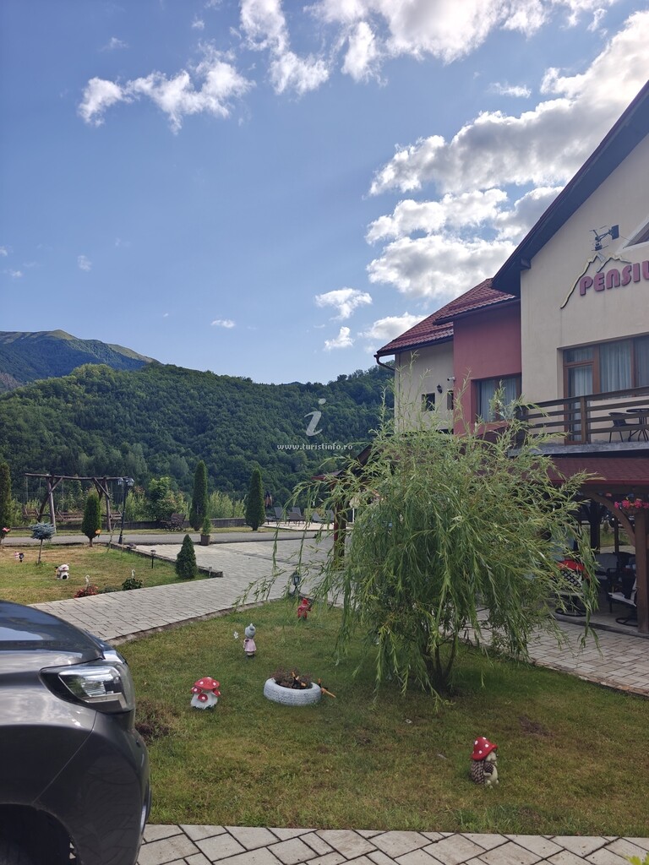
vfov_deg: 73.9
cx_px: 324
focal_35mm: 23
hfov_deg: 58.9
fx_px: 575
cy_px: 432
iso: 50
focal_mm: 6.06
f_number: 1.6
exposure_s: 1/911
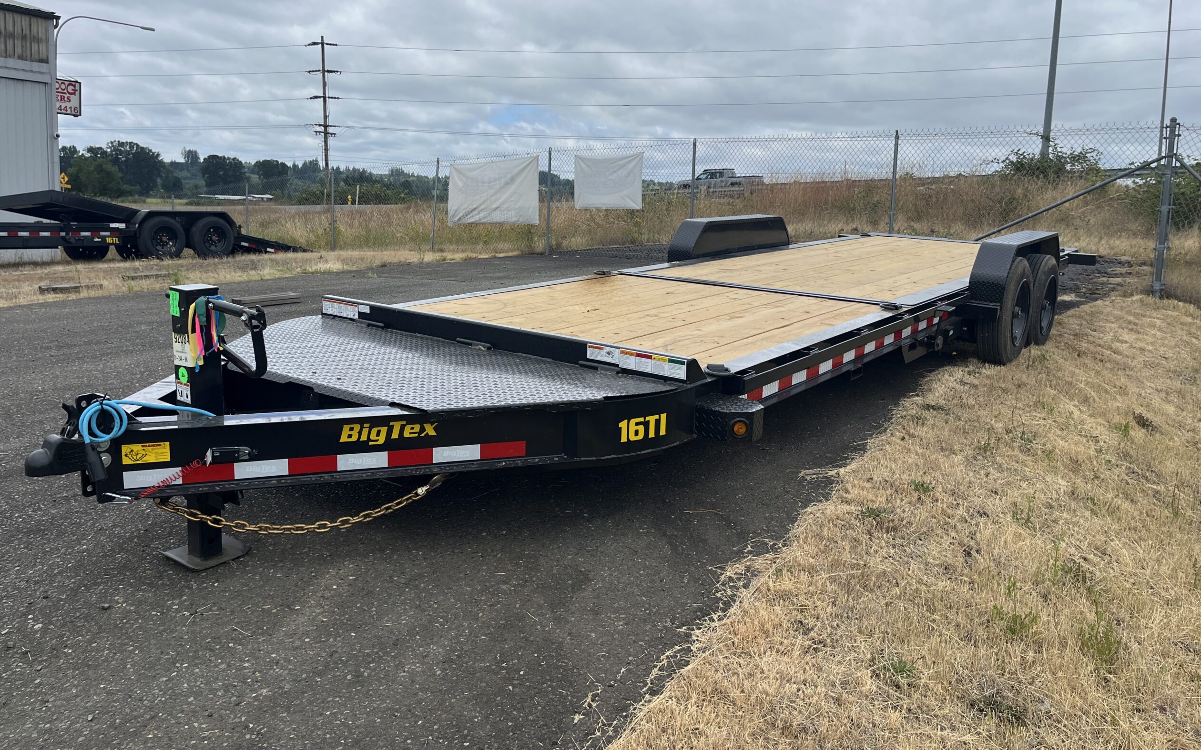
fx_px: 916
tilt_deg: -6.8
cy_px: 318
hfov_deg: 66.5
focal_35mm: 28
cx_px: 594
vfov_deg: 44.4
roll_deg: -1.8
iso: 50
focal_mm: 5.1
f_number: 1.6
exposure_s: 1/3876
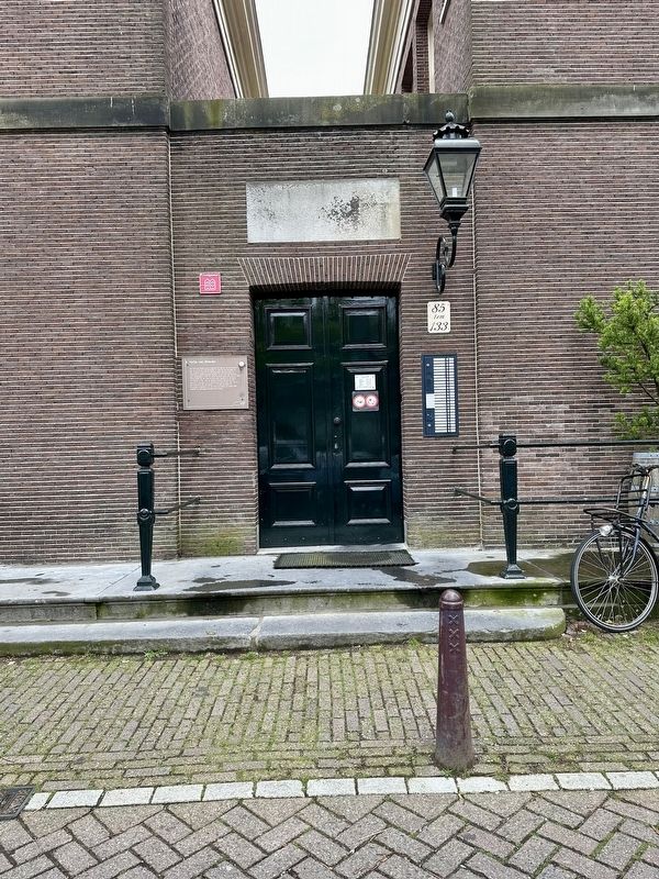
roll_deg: +1.1
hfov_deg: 56.8
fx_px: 609
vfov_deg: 71.6
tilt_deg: +2.5
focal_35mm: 24
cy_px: 440
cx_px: 330
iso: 80
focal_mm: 6.86
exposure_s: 1/729
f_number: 1.78
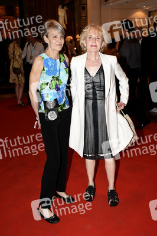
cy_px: 118
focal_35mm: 40
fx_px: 265
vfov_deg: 48.0
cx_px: 78
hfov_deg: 33.0
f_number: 4.5
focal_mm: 27
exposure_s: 1/100
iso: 1600
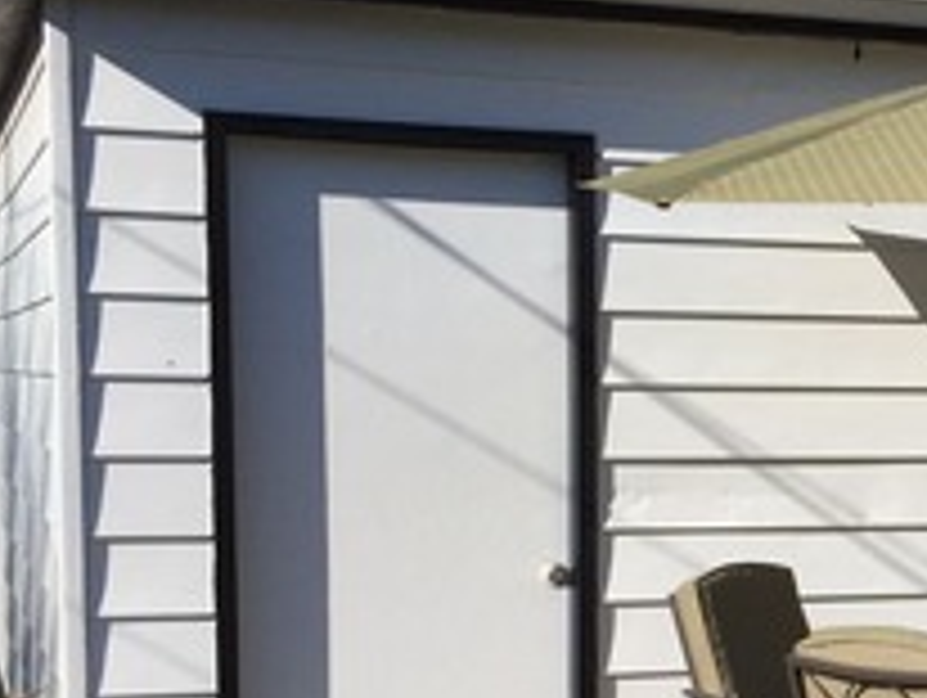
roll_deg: -0.9
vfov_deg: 16.2
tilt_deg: -5.5
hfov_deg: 20.4
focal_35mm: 90
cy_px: 653
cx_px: 1089
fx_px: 2413
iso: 32
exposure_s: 1/2326
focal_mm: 4.15
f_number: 2.2
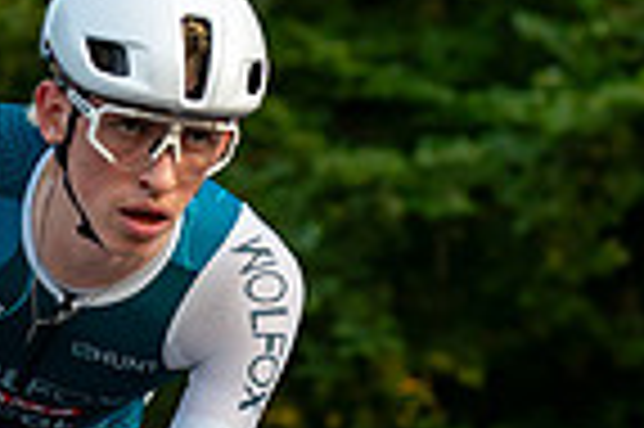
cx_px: 120
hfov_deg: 5.4
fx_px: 6790
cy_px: 555
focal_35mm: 380
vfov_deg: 3.6
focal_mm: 70
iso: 1000
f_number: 3.5
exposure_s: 1/800
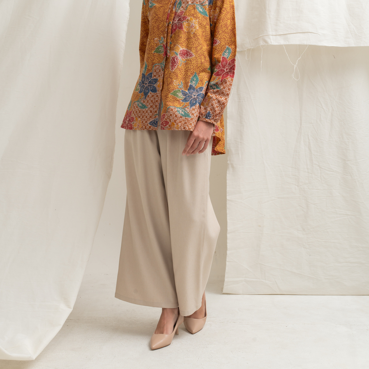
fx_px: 832
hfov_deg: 25.0
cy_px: 109
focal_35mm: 69
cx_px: 184
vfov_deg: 24.8
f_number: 11
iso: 100
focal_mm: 54
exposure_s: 1/160
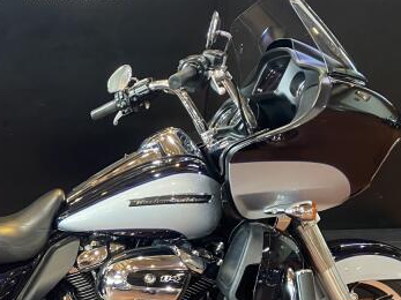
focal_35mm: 60
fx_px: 695
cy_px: 250
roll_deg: +0.4
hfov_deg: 30.4
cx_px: 22
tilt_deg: -20.2
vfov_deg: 23.9
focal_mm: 4.25
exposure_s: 1/60
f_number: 1.8
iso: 200
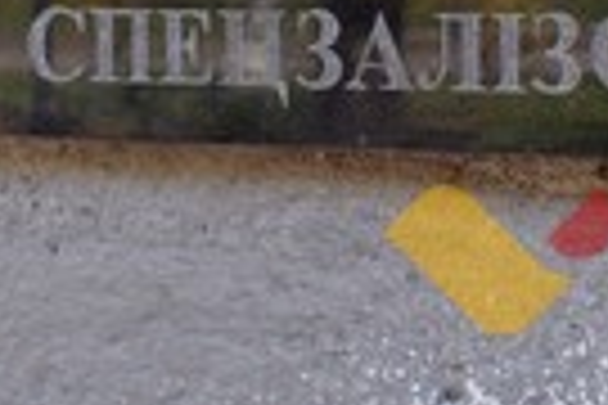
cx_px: 113
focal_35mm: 202
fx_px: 3411
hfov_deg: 10.2
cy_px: -349
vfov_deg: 6.6
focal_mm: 26
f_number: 4.5
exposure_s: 1/160
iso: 250
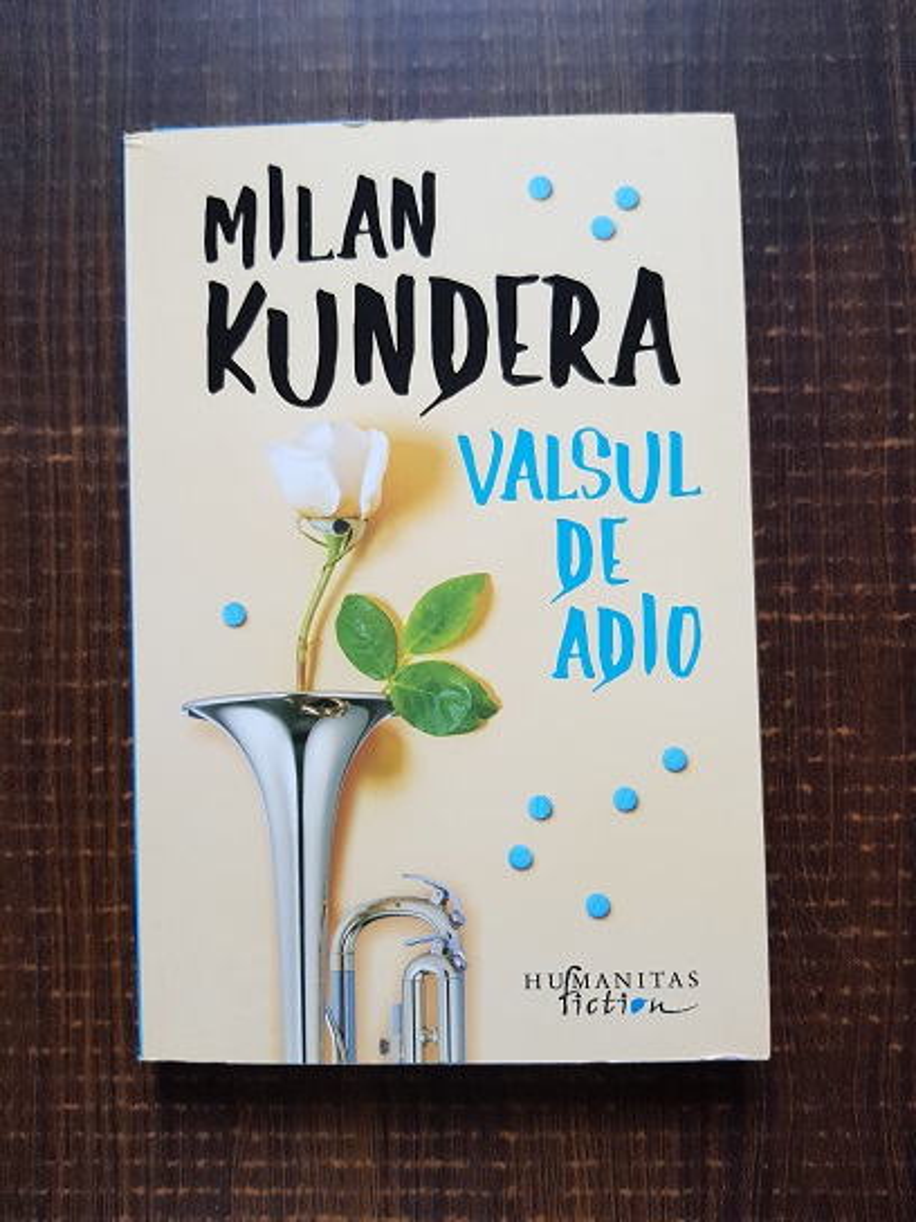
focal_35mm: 26
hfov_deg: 53.1
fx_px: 917
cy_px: 611
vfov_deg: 67.3
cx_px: 458
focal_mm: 4.3
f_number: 1.7
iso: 200
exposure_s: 1/22
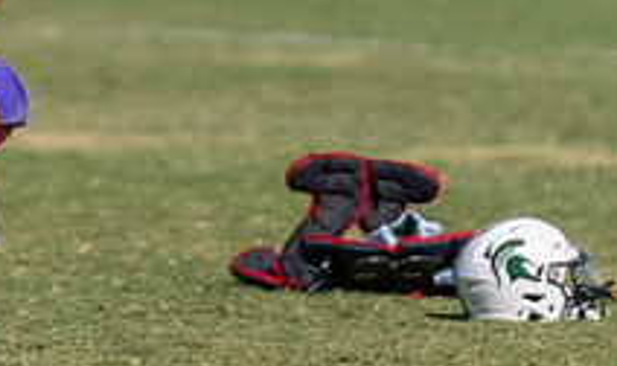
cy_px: 58
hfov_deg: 2.6
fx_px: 13735
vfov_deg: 1.5
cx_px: -25
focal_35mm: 828
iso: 100
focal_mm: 200
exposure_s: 1/3200
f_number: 2.8
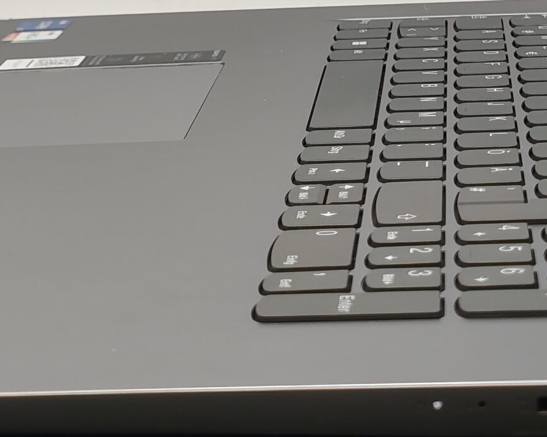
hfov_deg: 14.5
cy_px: -52
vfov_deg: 11.4
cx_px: 358
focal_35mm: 133
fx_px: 2153
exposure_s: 1/100
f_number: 1.7
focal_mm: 6.07
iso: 200
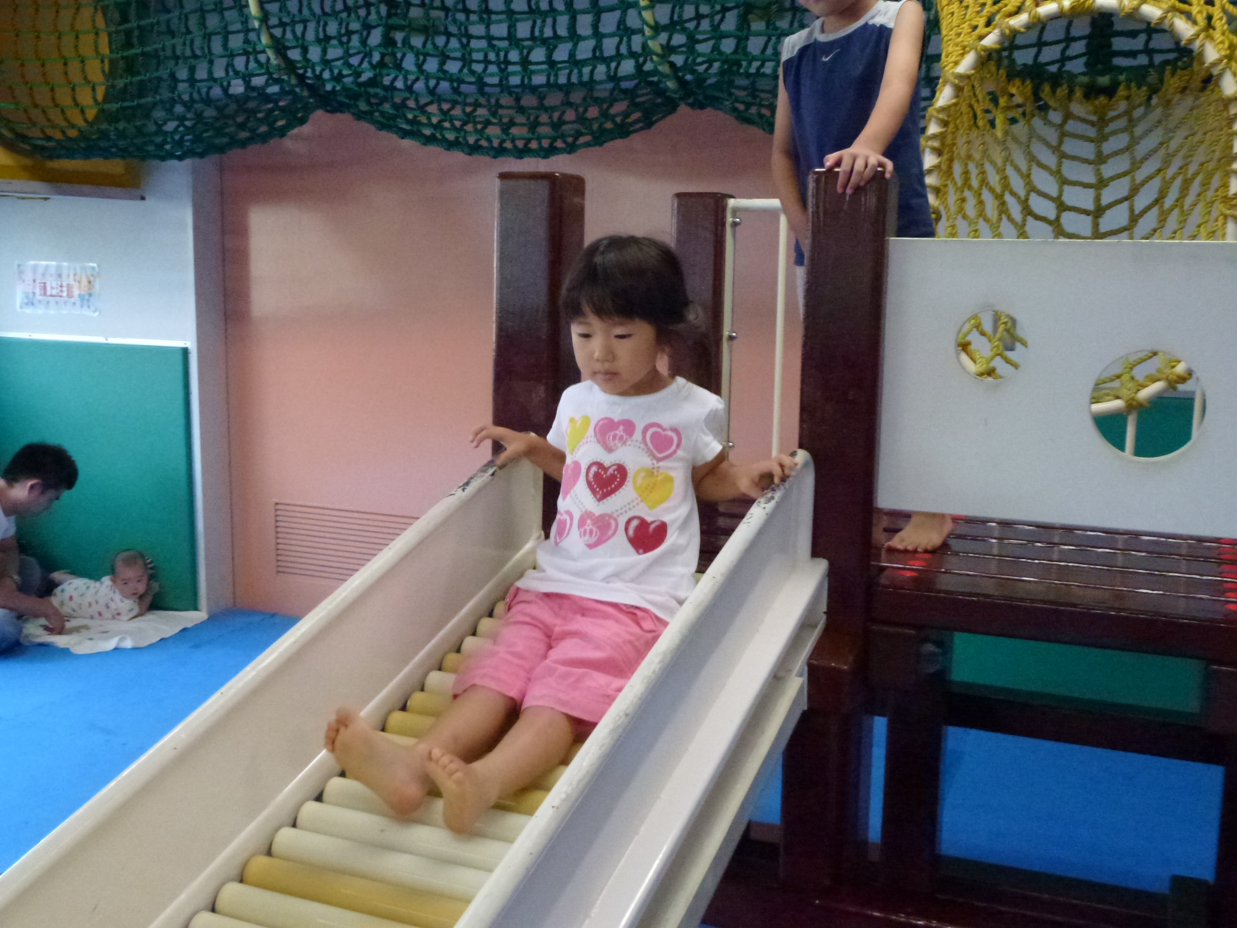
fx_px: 1286
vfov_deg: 39.7
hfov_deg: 51.4
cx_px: 618
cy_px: 464
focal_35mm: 36
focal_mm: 6.4
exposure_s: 1/125
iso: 800
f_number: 3.7
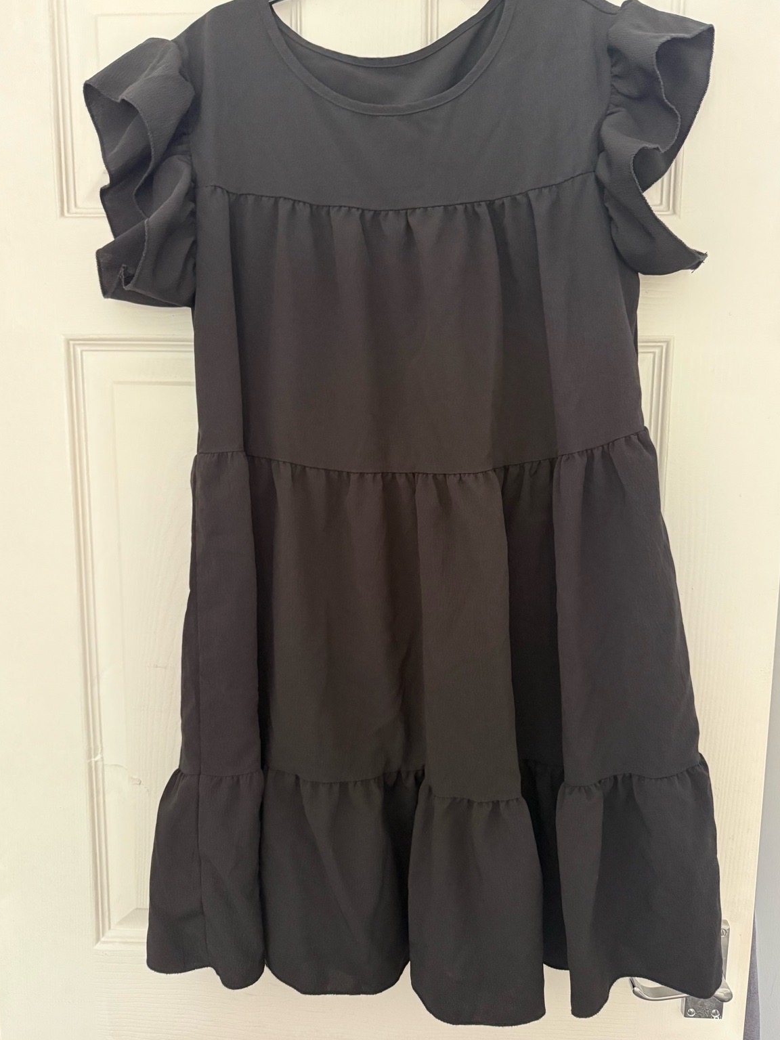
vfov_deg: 69.4
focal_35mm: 25
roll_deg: -1.1
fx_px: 751
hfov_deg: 54.9
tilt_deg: -7.9
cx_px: 395
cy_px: 509
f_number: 1.78
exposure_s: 1/60
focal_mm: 6.76
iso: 640
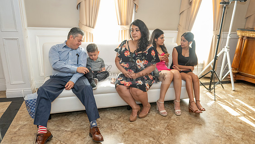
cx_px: 131
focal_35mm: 26
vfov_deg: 44.4
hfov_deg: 71.9
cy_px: 73
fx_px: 176
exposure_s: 1/200
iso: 1250
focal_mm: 24
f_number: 3.5
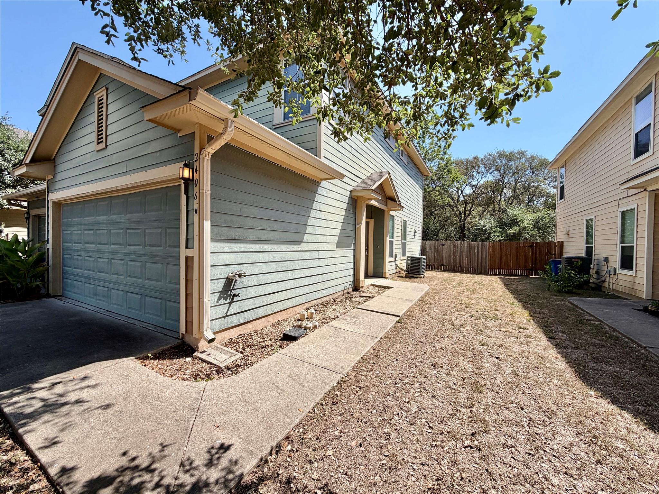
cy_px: 247
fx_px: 267
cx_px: 330
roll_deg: -0.9
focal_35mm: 14
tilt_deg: -1.8
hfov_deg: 102.1
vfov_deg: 85.7
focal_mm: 2.22
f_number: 2.2
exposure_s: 1/770
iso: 25
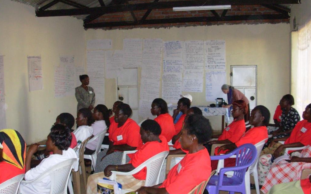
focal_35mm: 41
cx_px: 157
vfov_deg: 31.3
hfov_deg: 48.2
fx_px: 348
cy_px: 102
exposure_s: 1/128
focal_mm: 6.3
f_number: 2.9
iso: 200
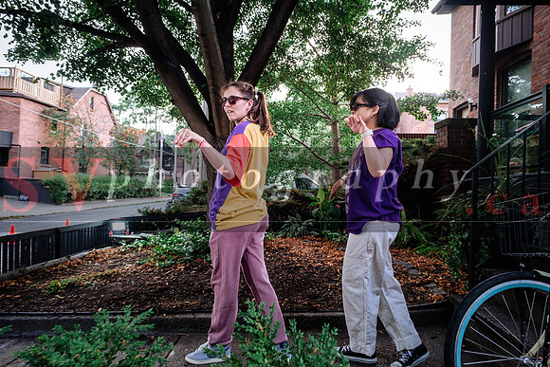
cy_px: 184
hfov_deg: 73.7
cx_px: 275
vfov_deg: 53.2
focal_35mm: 24
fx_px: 367
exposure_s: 1/160
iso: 800
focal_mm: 15.9
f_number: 4
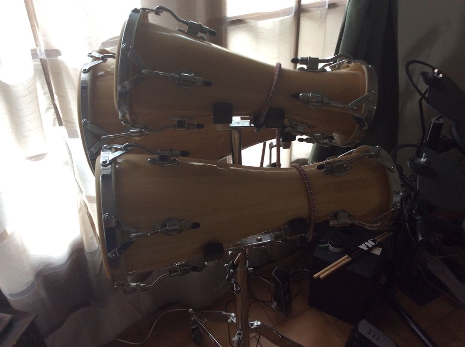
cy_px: 174
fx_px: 429
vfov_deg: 44.1
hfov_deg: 56.9
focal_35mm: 32
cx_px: 232
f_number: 2.4
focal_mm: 3.3
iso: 40
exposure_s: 1/33
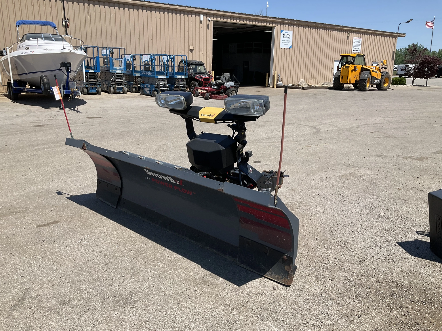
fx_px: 370
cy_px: 166
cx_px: 221
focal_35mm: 29
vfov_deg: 48.2
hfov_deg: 61.7
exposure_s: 1/2058
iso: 25
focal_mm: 3
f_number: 1.8
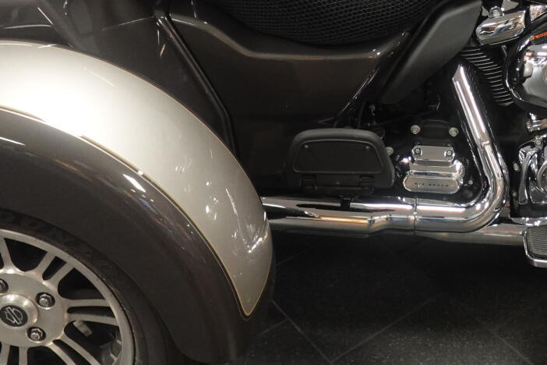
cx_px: 418
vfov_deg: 22.4
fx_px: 866
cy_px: -43
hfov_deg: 34.2
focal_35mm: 57
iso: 640
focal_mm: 7.6
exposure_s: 1/80
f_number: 2
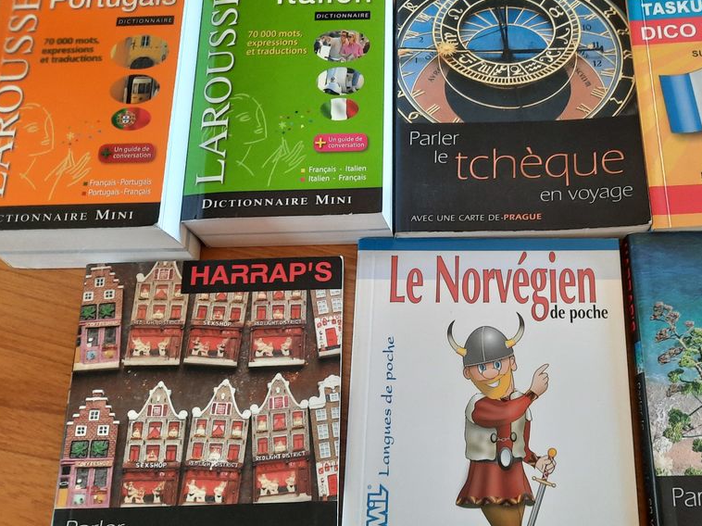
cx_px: 445
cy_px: 310
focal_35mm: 33
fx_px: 669
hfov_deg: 54.6
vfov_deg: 42.8
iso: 400
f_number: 2
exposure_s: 1/50
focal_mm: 4.6
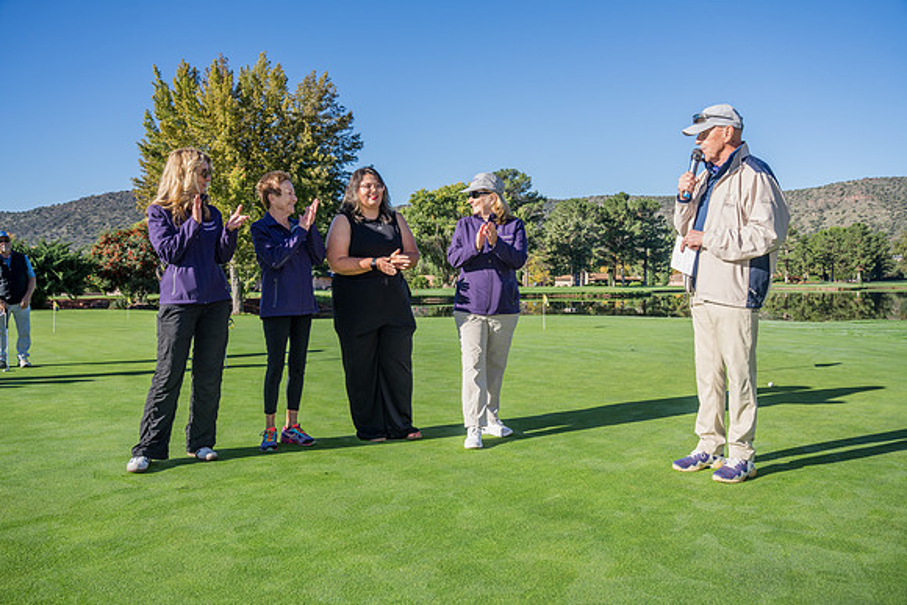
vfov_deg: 46.4
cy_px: 302
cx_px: 454
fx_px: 706
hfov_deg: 65.5
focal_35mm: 28
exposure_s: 1/640
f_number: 6.3
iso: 400
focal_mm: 28
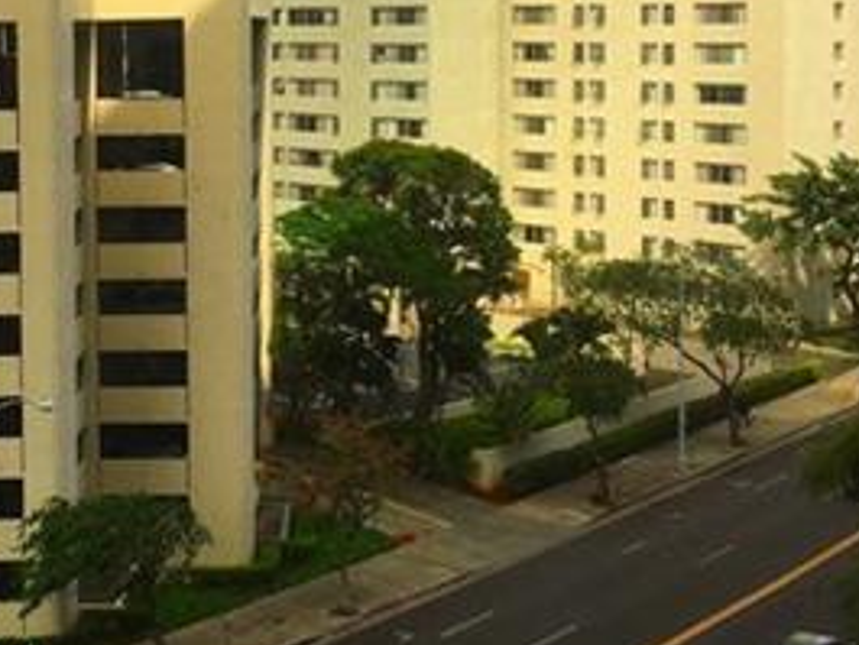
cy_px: 65
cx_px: 363
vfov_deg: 20.6
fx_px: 1738
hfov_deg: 27.7
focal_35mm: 70
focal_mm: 4.15
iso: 25
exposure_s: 1/405
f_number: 2.2
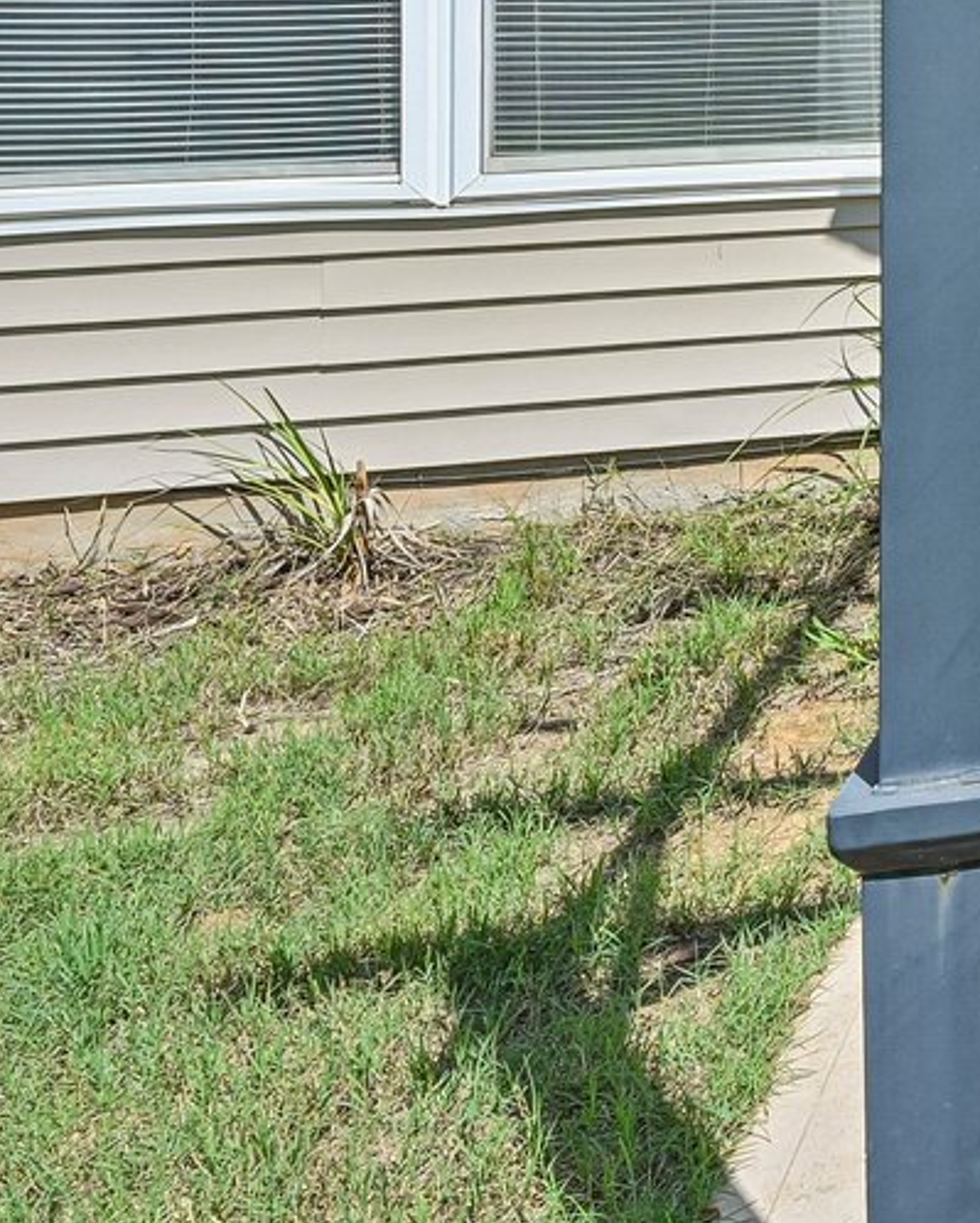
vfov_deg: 31.0
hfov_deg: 16.9
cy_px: -119
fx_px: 1956
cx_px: 2137
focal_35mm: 54
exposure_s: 1/400
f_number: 8
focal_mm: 14
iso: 100
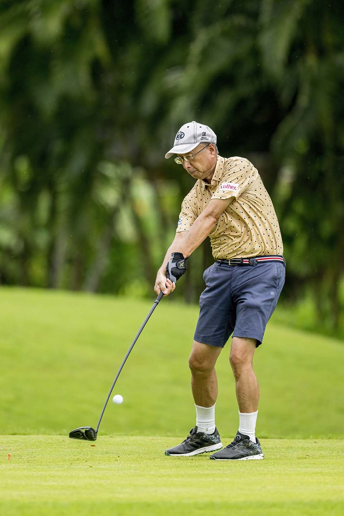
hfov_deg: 3.4
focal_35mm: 400
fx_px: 5733
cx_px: 172
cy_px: 258
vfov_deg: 5.2
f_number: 2.8
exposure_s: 1/3200
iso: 2200
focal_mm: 400
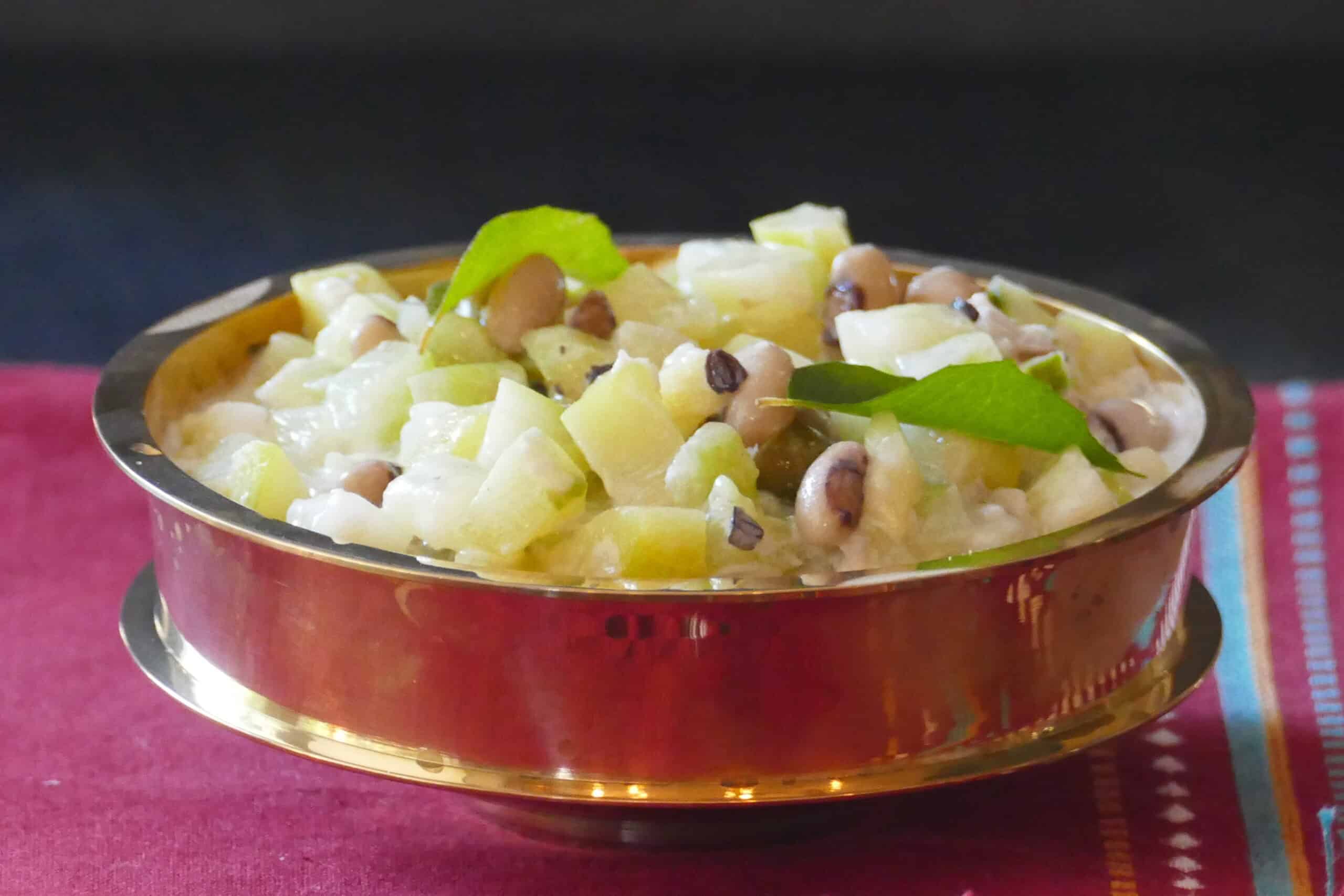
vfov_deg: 1.8
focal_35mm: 759
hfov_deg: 2.7
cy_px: 448
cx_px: 672
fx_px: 28335
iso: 1600
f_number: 4
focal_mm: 146
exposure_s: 1/60
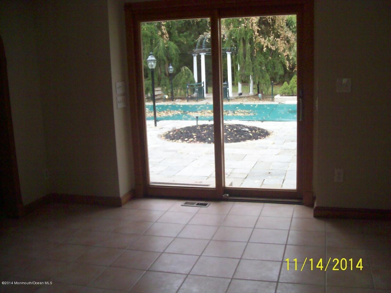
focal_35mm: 36
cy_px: 146
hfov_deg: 51.4
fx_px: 407
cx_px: 196
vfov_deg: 39.7
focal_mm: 6
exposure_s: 1/128
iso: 97
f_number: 2.7
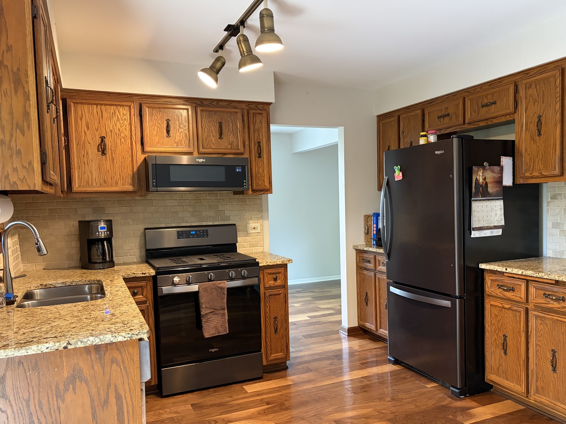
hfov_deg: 61.6
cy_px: 229
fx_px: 474
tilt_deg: -3.1
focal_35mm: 29
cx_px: 300
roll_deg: +1.8
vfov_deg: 48.2
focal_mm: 5.96
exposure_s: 1/60
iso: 500
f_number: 1.6
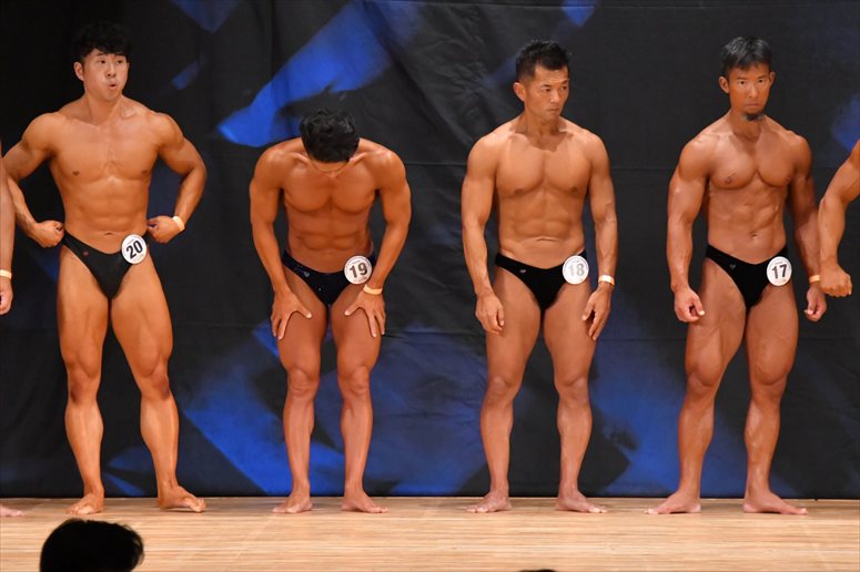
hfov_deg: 6.9
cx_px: 430
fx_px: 7163
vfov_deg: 4.6
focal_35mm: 300
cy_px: 286
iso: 7200
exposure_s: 1/400
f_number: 5.6
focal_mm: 200
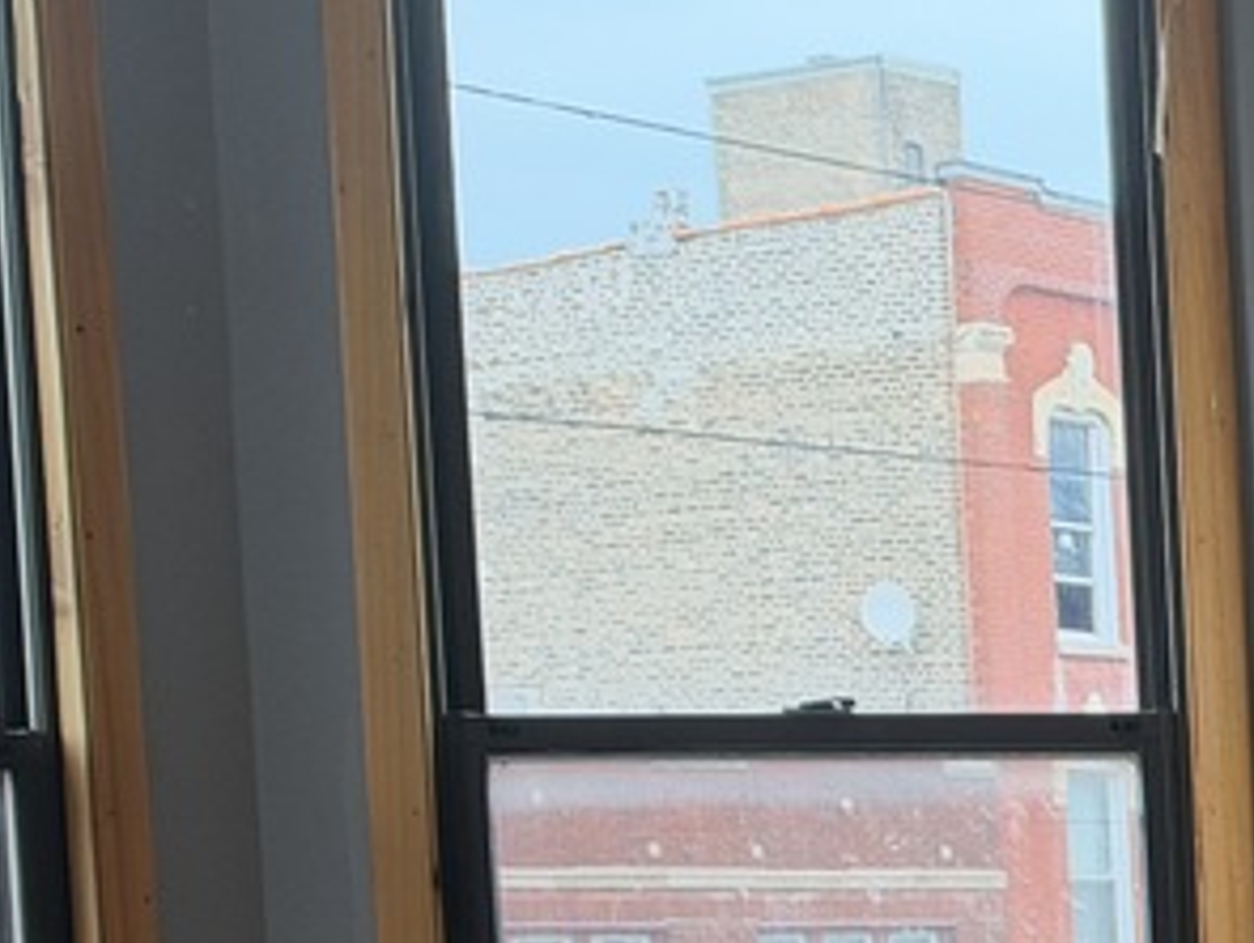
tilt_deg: -5.6
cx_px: 1909
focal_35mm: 117
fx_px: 4244
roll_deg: +1.9
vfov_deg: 12.1
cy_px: 1376
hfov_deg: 15.4
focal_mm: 6.93
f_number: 1.8
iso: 100
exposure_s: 1/124
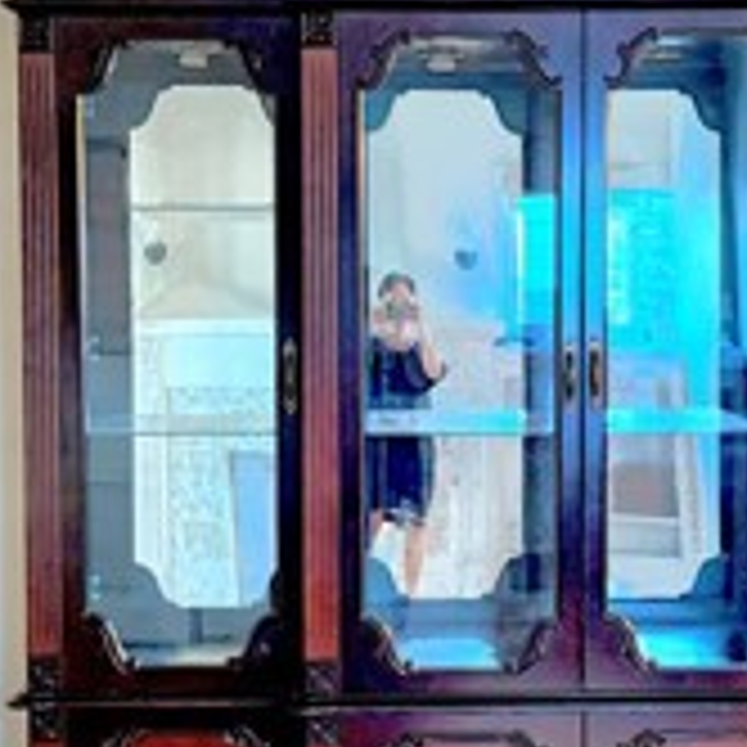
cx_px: 410
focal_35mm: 82
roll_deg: +0.7
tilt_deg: -3.1
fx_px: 2002
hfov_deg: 21.1
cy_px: 414
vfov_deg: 21.1
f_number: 1.78
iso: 800
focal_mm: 6.76
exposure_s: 1/60
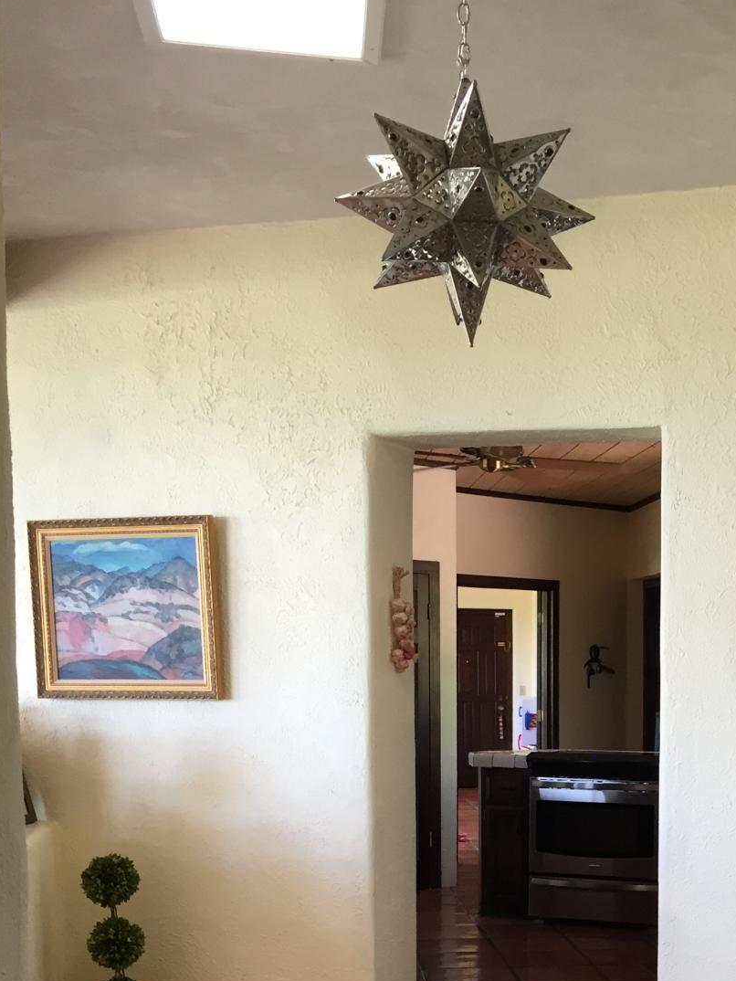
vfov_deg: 34.0
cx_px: 653
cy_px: 840
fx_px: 1530
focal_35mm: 54
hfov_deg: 26.2
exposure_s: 1/30
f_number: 2.2
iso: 32
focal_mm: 4.15
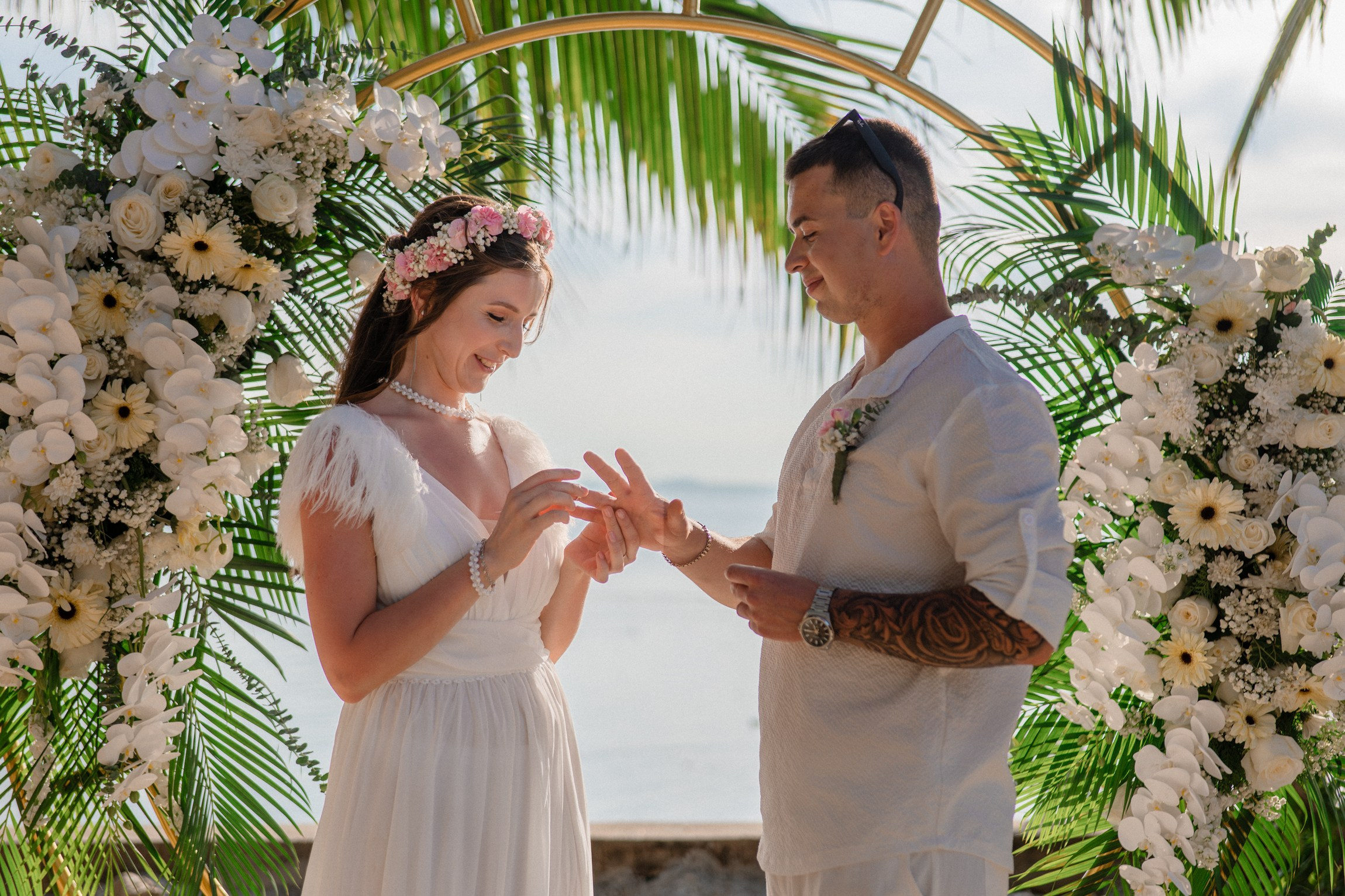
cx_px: 679
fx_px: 1912
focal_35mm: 51
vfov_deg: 26.4
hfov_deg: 38.8
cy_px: 443
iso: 200
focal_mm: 50
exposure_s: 1/3200
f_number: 2.2
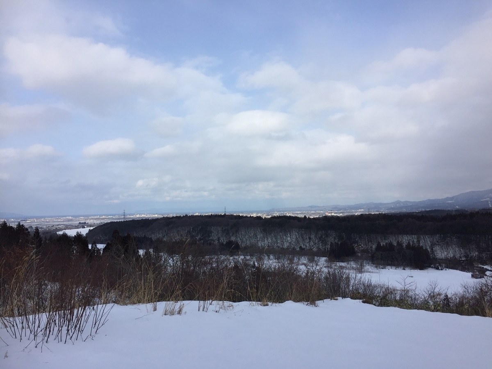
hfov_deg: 61.7
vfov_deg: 48.2
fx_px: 412
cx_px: 246
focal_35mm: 29
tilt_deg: +3.8
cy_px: 184
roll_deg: +0.7
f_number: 2.2
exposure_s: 1/1799
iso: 32
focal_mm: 4.15
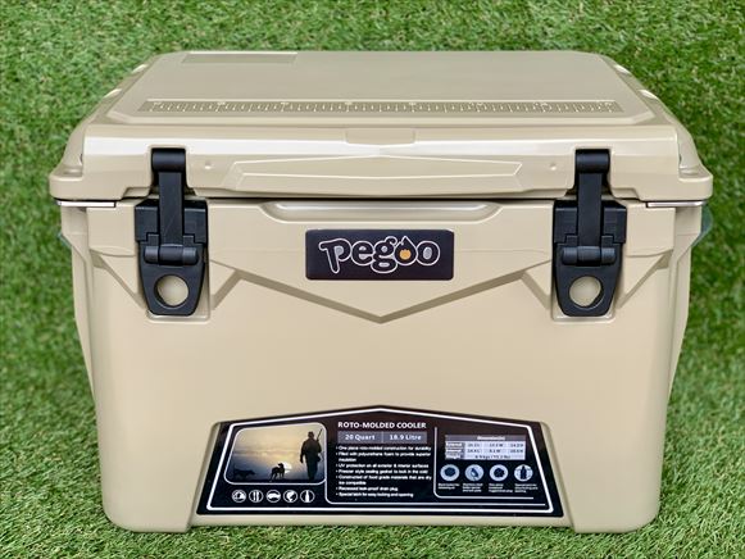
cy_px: 280
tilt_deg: -21.8
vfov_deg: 28.0
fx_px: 1119
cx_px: 372
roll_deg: -0.5
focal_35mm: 52
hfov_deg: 36.8
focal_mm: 6
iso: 16
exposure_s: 1/174
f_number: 2.4
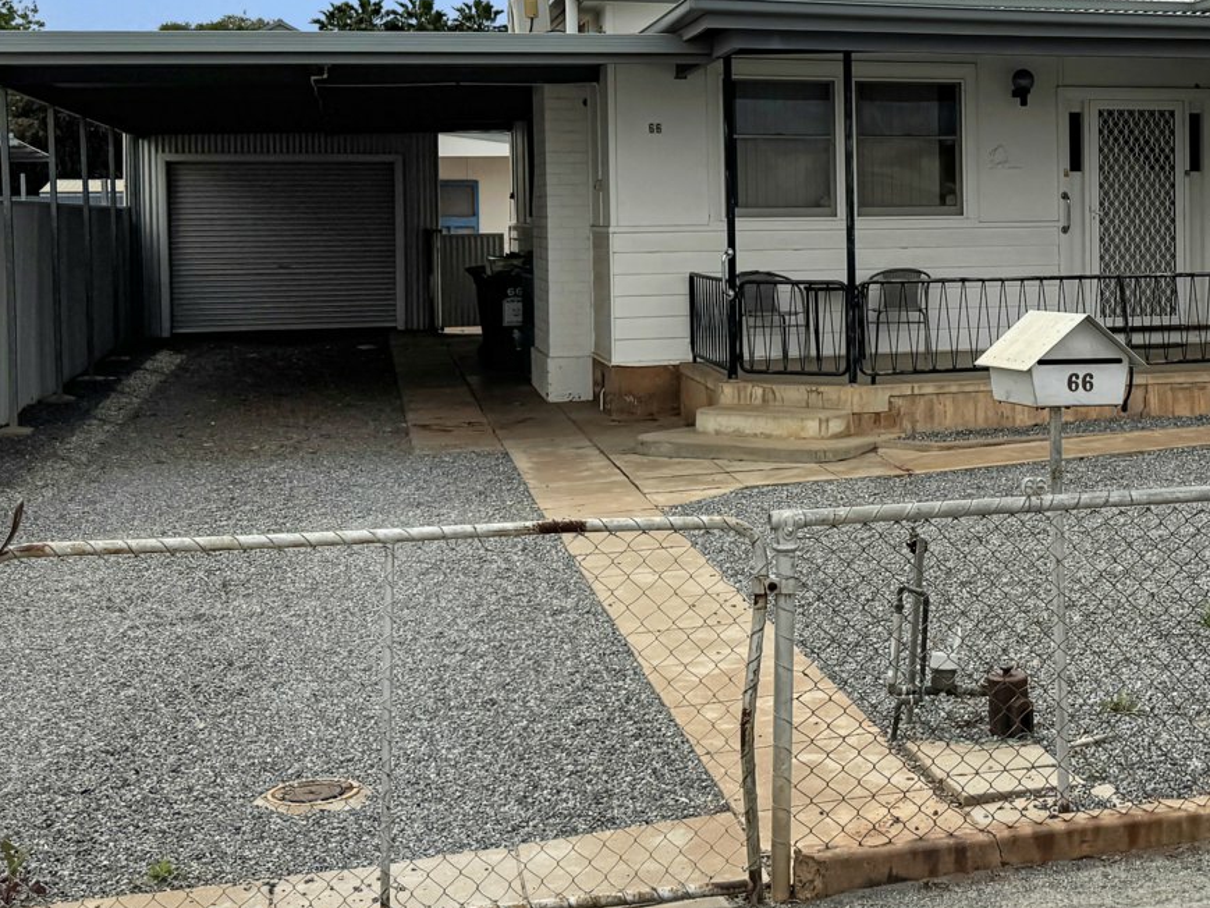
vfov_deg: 27.1
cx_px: 1019
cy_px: 214
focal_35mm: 53
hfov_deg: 34.7
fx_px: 1853
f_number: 1.78
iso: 80
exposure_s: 1/10417
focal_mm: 6.76
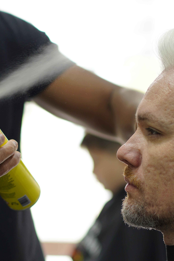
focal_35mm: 137
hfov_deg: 10.0
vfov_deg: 15.0
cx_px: 64
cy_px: 165
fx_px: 993
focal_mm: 55
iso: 200
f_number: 2
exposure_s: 1/125
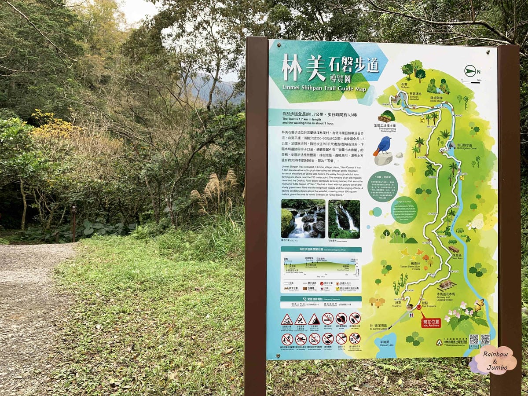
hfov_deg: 67.3
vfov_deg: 53.1
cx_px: 264
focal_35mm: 26
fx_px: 397
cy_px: 198
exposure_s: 1/228
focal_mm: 4.25
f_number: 1.8
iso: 25
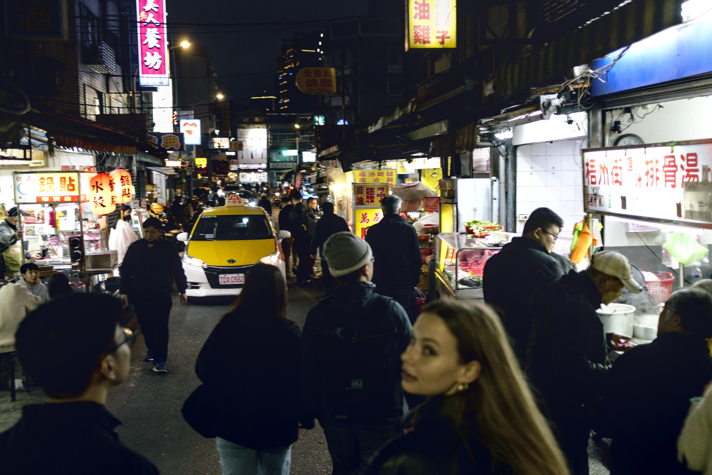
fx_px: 712
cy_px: 238
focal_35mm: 36
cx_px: 356
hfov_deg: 53.1
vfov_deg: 36.9
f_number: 1.8
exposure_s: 1/125
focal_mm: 24
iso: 800
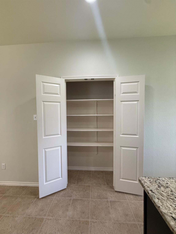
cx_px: 88
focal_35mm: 14
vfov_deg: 102.1
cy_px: 117
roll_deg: +1.7
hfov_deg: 85.6
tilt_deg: -0.2
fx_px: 95
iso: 320
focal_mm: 2.22
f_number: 2.2
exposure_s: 1/120
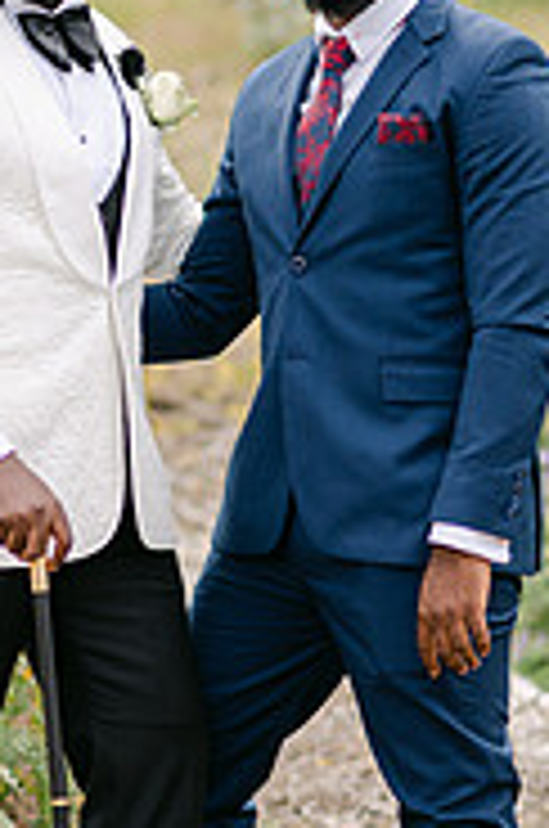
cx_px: 151
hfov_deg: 6.6
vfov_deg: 9.9
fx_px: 4776
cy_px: 410
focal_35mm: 208
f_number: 2
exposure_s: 1/2500
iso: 100
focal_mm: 85
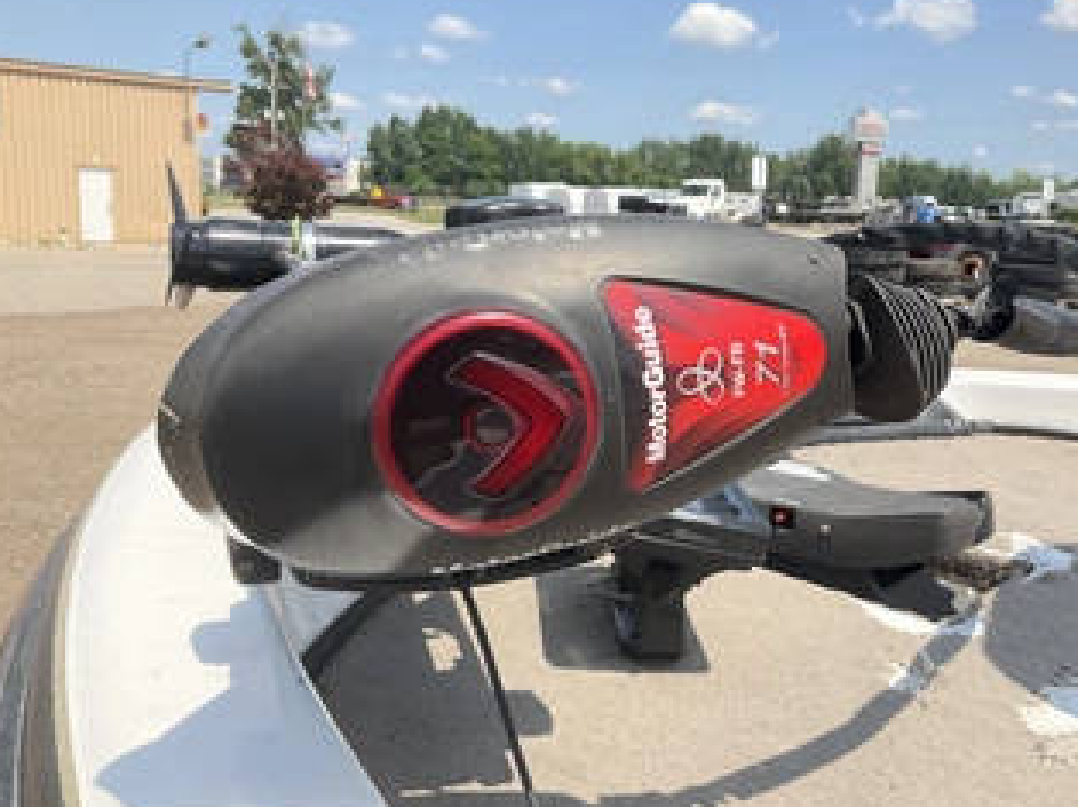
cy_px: 436
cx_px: 669
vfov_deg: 38.6
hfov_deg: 49.7
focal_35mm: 37
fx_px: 1151
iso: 25
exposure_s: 1/2058
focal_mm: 3
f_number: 1.8
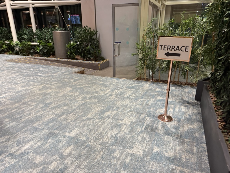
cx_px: 115
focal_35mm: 24
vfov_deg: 56.8
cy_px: 86
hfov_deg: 71.6
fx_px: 159
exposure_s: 1/50
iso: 250
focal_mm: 6.76
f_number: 1.78
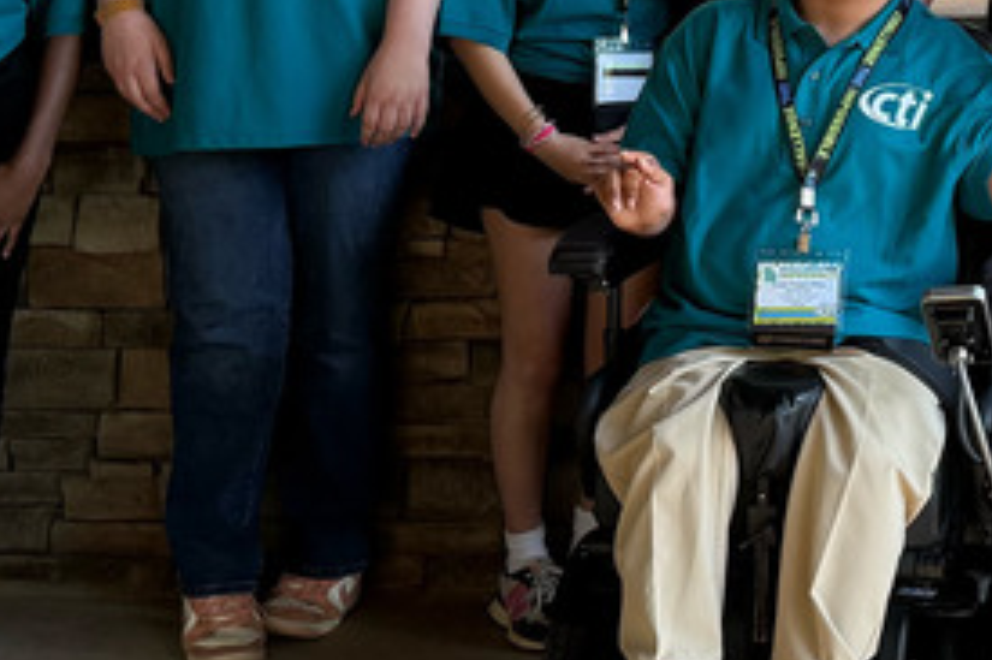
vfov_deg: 14.4
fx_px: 2561
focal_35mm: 93
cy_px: -47
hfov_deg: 21.3
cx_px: 945
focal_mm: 6.76
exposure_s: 1/234
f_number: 1.78
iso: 160
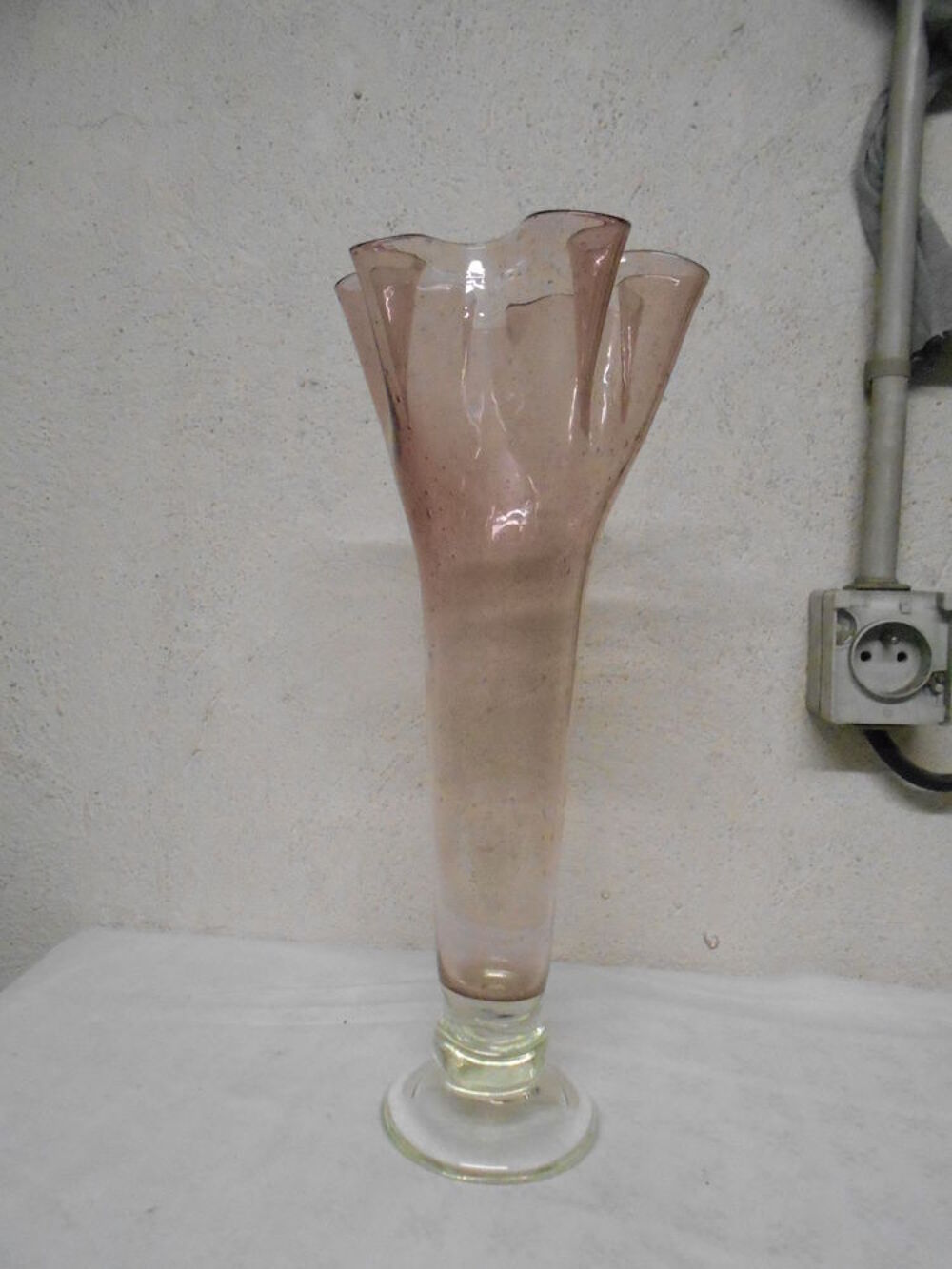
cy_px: 634
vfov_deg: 67.3
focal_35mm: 26
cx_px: 476
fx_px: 953
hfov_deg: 53.1
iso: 1600
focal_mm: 4.6
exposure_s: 1/160
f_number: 3.2
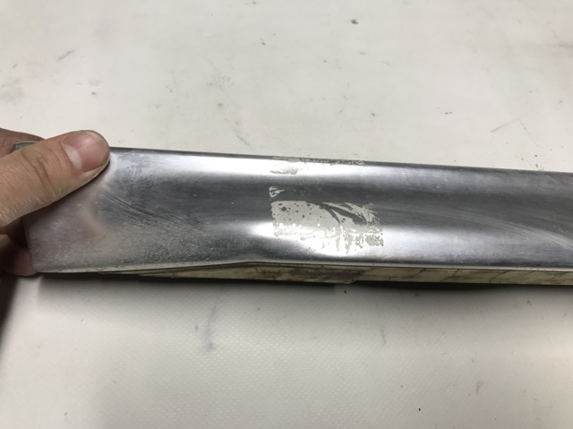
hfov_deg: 63.5
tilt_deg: -62.4
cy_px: 214
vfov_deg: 49.7
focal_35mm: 28
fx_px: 463
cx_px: 286
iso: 32
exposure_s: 1/50
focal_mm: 3.99
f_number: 1.8
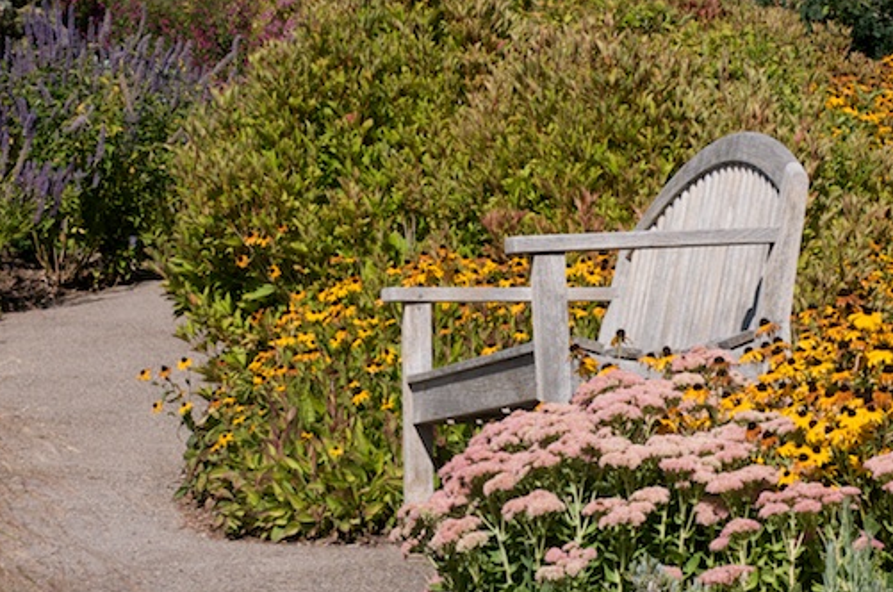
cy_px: 329
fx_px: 4704
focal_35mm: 190
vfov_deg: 7.2
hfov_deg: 10.8
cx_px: 658
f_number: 11
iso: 200
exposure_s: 1/500
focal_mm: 62
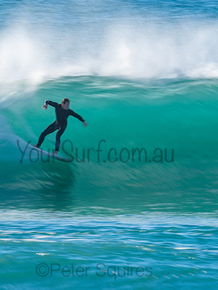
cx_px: 94
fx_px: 9122
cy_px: 145
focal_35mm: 1087
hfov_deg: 1.4
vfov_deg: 1.8
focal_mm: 500
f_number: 25
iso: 100
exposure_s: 1/25
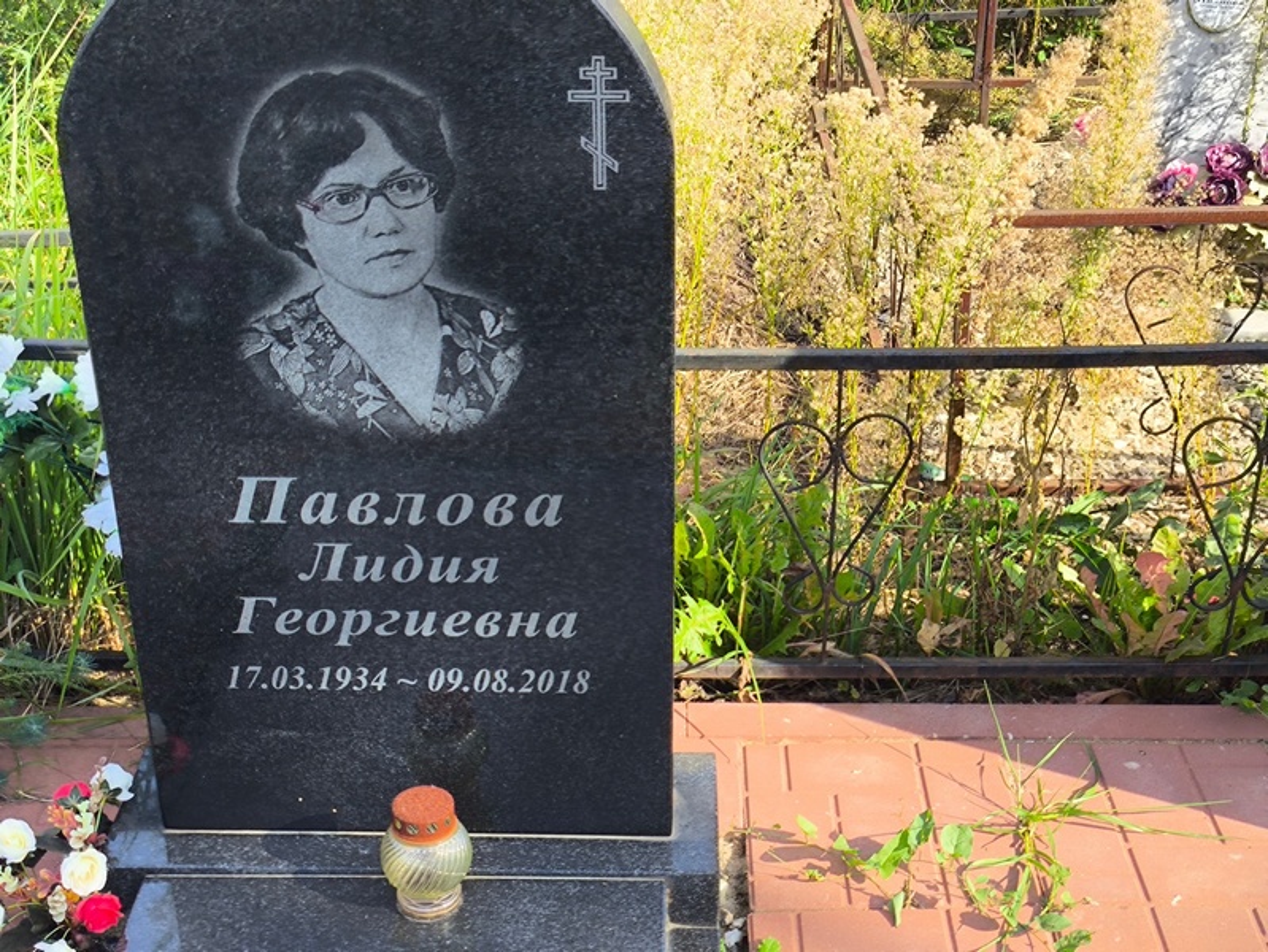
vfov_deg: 29.1
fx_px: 1832
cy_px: 476
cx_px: 634
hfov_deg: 38.2
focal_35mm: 50
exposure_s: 1/499
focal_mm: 4.71
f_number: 1.7
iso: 50
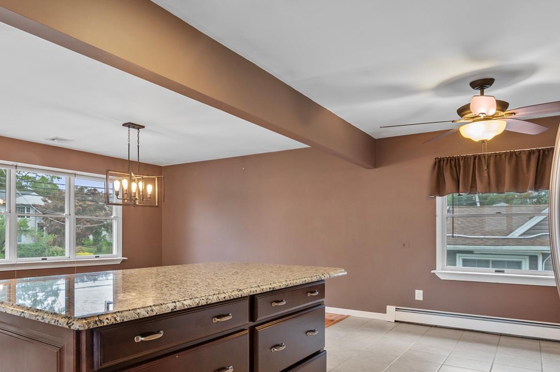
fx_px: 389
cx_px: 185
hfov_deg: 69.5
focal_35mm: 25
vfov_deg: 50.6
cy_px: 234
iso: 500
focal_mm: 15
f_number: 8
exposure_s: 1/6
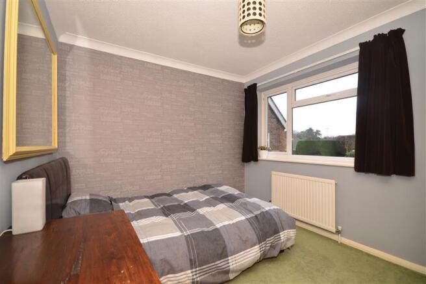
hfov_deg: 95.0
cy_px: 142
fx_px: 195
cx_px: 213
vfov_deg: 72.0
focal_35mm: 16
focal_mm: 11
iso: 400
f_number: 5.6
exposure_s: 1/20
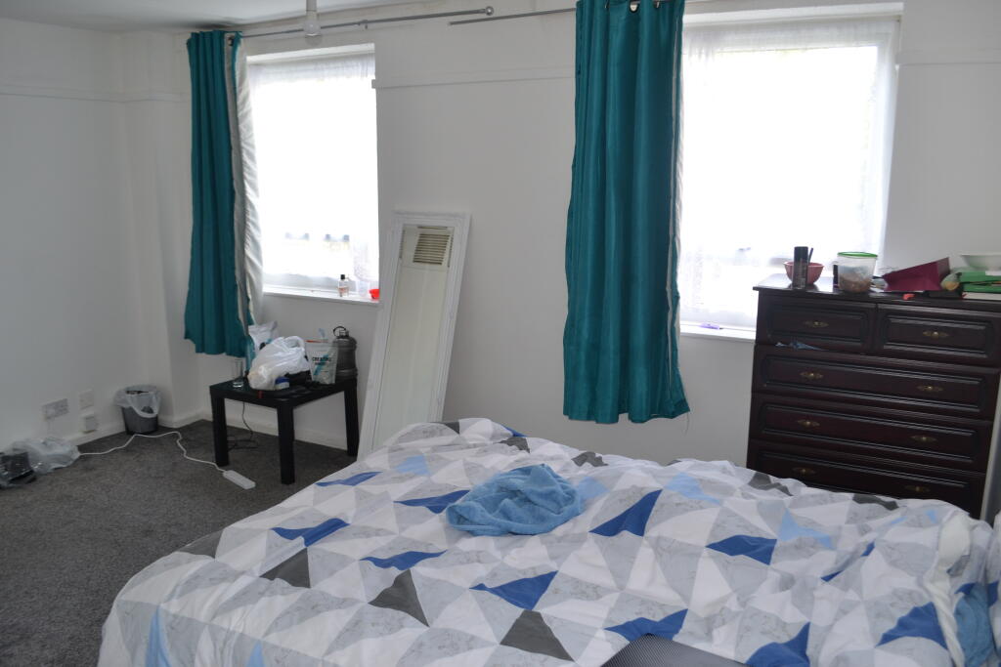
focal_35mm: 27
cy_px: 334
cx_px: 500
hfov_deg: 67.4
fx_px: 751
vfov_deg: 47.9
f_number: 4
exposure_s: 1/100
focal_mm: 18
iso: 400
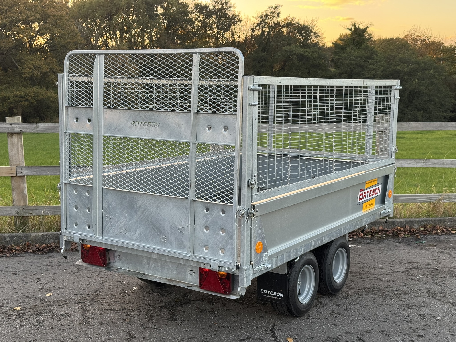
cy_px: 171
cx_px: 228
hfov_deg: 39.7
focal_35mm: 48
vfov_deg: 30.3
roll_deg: +1.3
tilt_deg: -8.5
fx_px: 632
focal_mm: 6.76
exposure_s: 1/138
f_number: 1.78
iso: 50
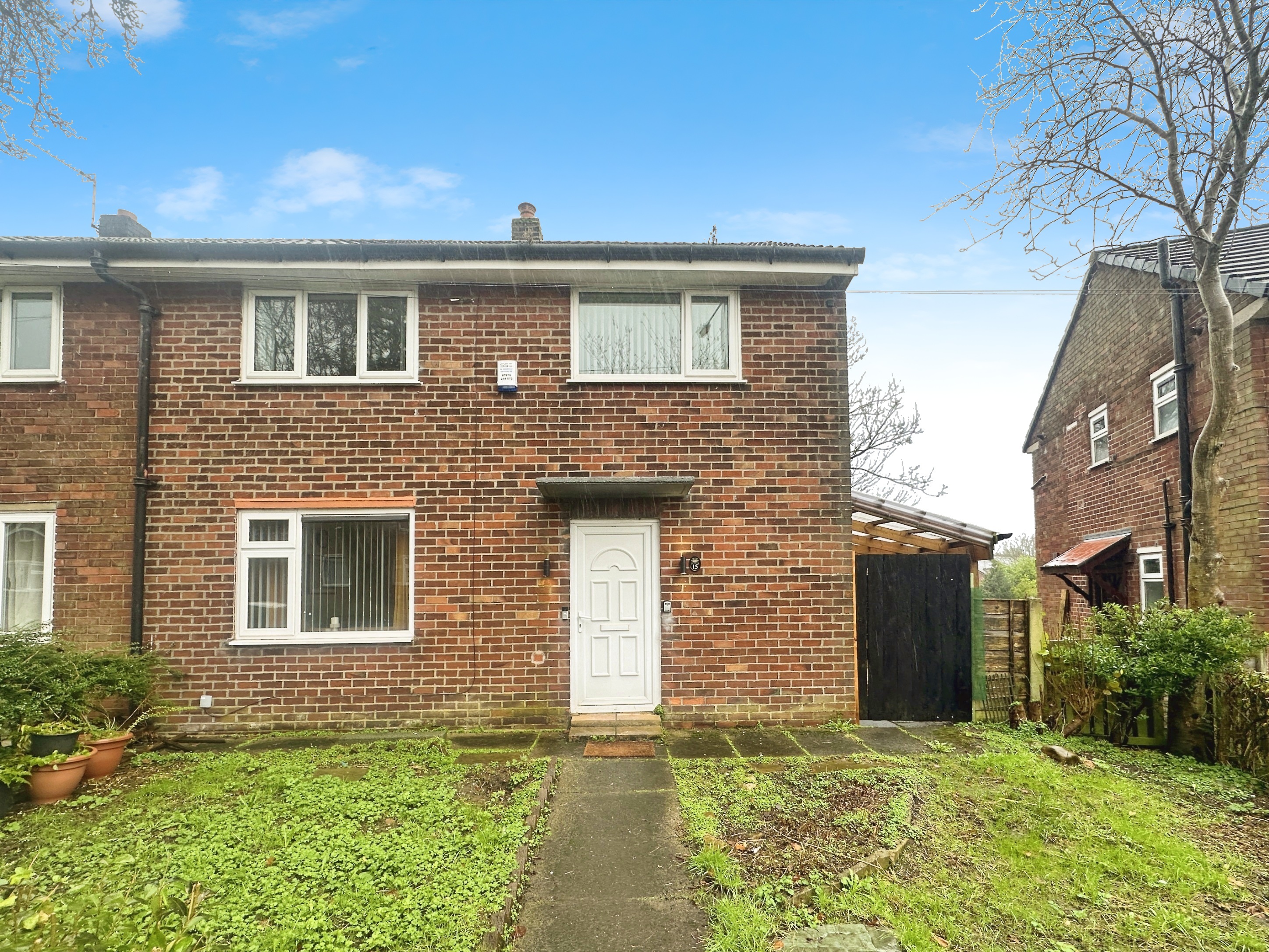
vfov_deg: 85.7
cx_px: 634
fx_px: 513
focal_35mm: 14
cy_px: 476
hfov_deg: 102.1
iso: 40
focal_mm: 2.22
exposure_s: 1/139
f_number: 2.2
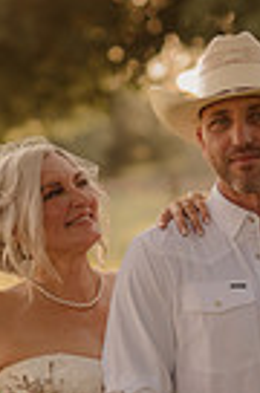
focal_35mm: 166
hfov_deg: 8.2
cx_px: 196
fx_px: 1807
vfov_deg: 12.4
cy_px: 277
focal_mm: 50
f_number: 2.8
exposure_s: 1/640
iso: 200
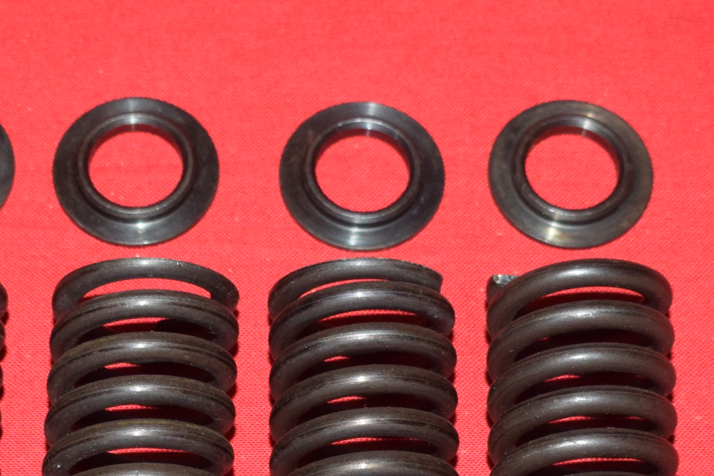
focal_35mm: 133
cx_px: 267
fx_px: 2629
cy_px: 584
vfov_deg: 10.2
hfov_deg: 15.4
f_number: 5.6
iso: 1000
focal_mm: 29
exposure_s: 1/160
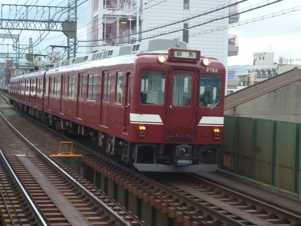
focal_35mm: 70
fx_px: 609
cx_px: 150
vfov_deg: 21.0
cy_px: 113
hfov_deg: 27.8
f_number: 5
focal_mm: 12.5
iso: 500
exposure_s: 1/400
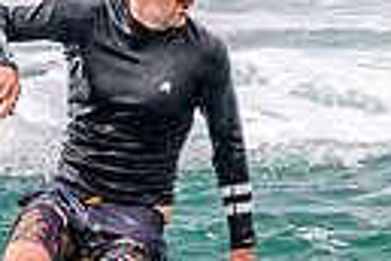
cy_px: 169
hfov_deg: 0.6
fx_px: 38793
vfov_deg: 0.4
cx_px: -303
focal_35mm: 3572
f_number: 11
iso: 640
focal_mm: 580
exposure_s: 1/2000
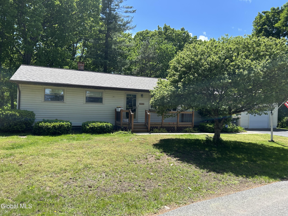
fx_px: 216
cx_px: 144
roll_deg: -2.0
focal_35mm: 26
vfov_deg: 53.1
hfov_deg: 67.3
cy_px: 108
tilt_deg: -0.3
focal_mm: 5.7
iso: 50
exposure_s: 1/1972
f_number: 1.5
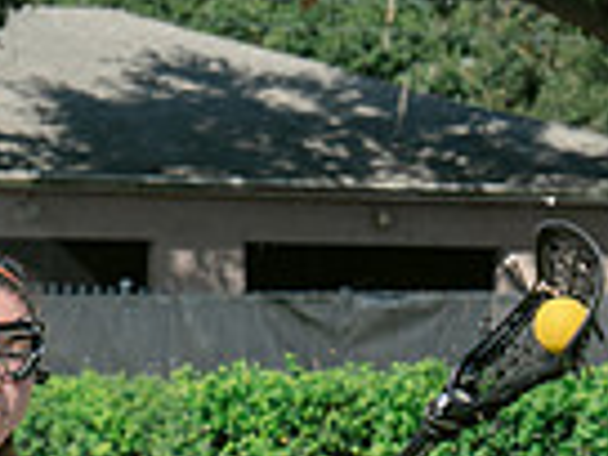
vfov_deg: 3.0
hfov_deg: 4.0
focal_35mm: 500
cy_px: 514
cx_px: 100
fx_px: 8782
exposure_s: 1/1000
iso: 250
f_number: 5.6
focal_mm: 70
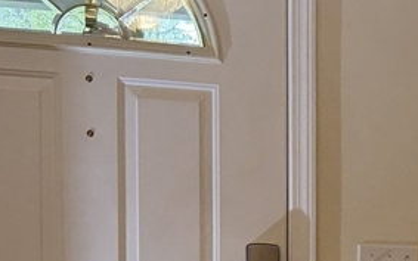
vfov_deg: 13.7
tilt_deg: -4.8
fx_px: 1048
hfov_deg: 21.0
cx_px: 505
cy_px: 330
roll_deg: -1.1
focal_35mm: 92
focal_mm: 6.76
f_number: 1.78
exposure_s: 1/120
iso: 200
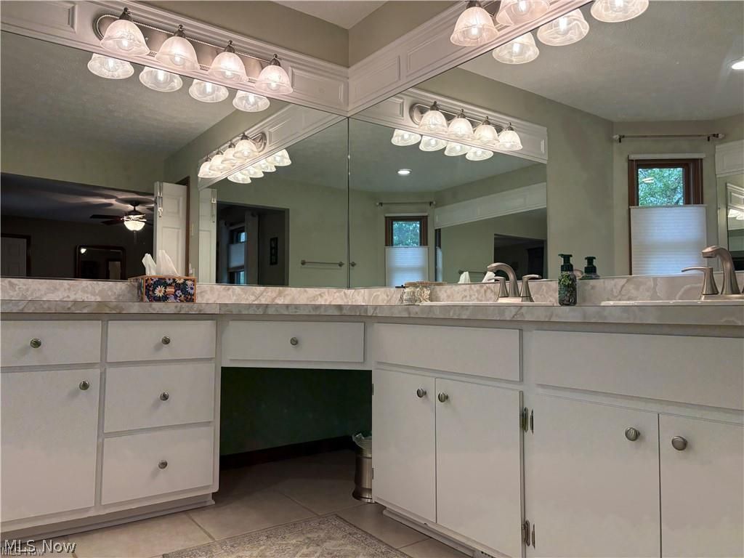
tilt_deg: +3.8
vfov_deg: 53.1
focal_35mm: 26
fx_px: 559
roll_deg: +0.1
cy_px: 279
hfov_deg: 67.3
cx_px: 372
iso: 160
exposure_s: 1/120
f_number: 1.6
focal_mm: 5.96
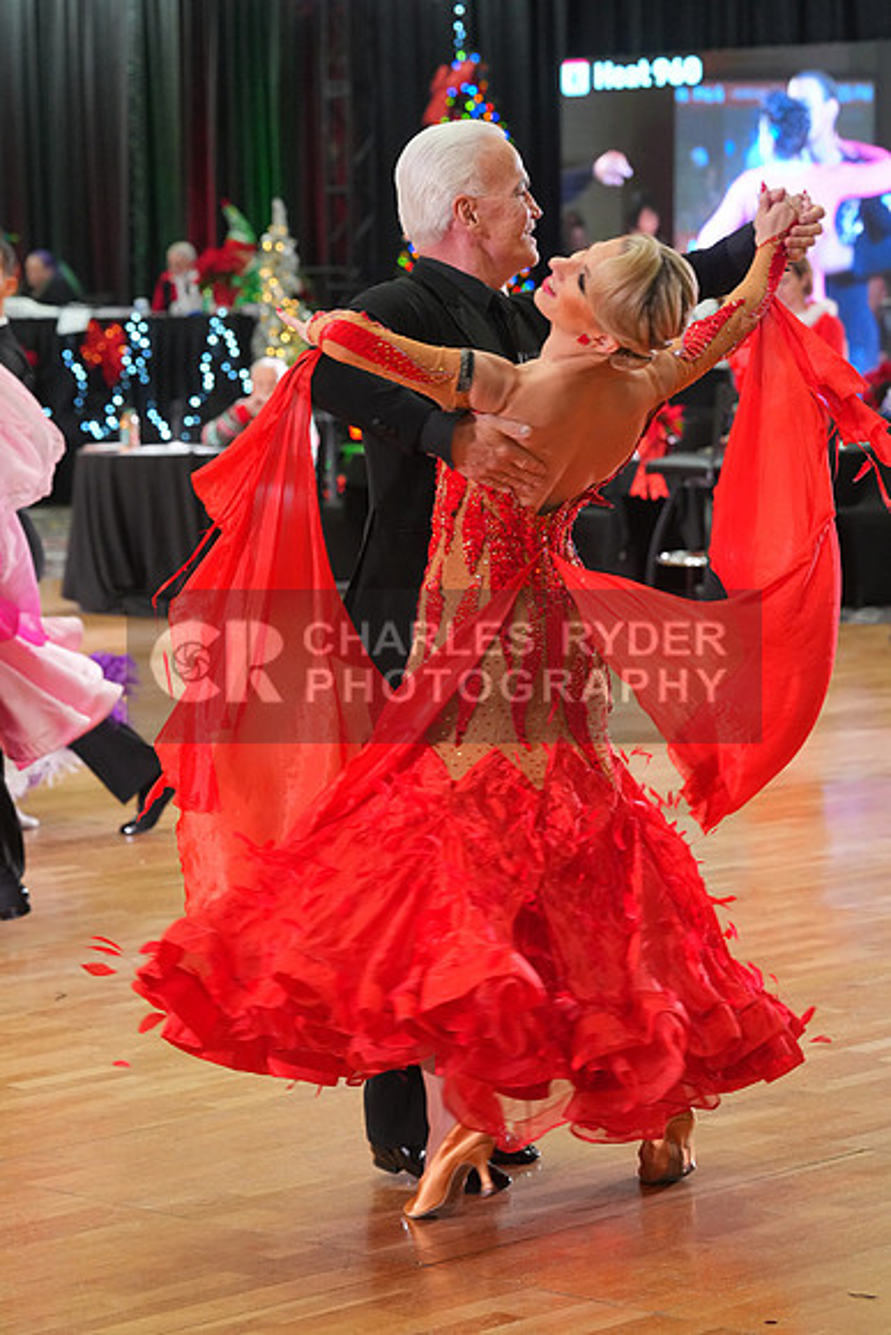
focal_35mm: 107
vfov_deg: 19.1
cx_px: 446
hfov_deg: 12.8
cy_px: 668
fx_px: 3970
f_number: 5.6
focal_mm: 107
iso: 4000
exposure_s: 1/200
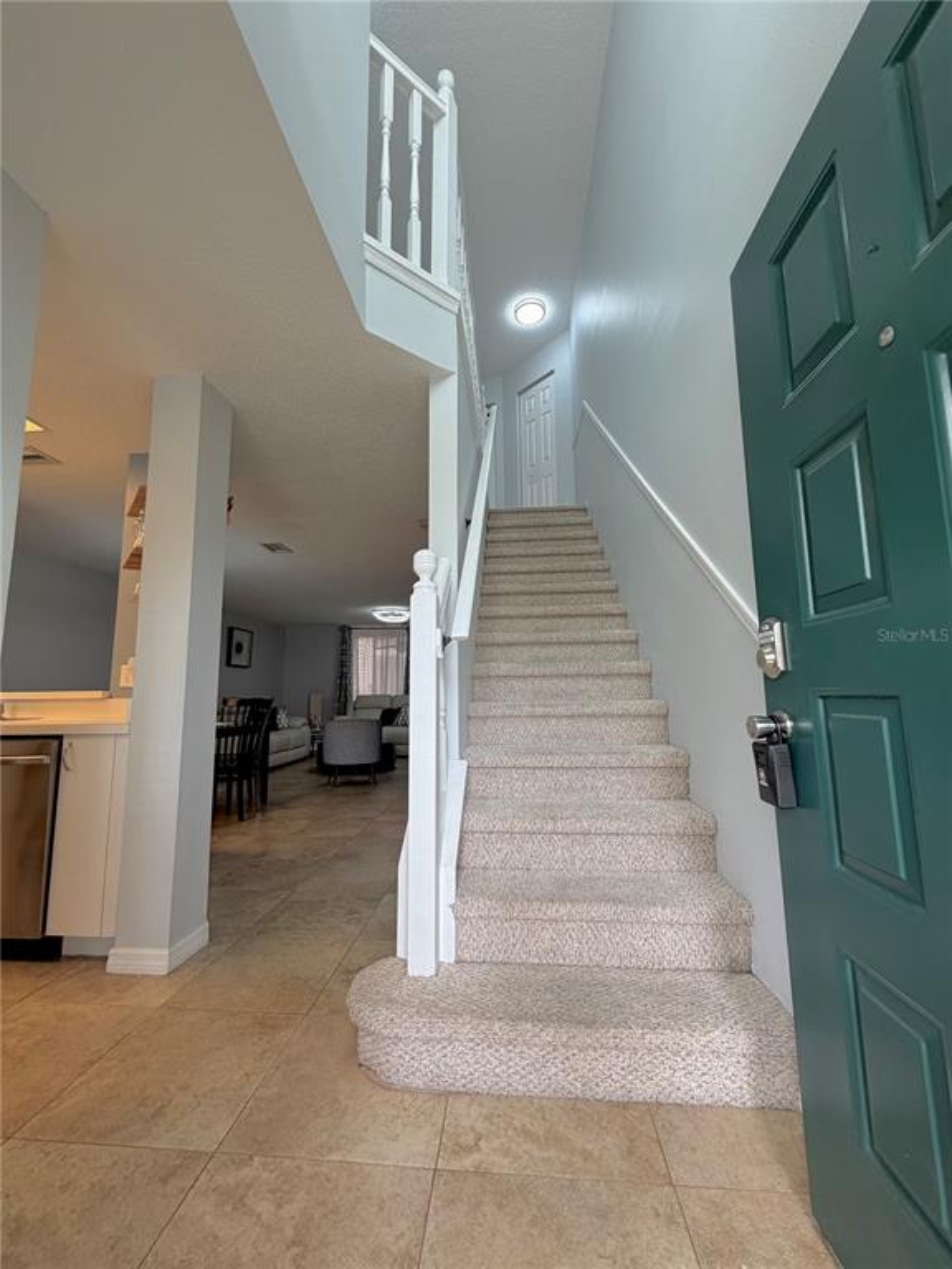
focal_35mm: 14
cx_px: 476
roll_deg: +0.2
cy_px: 634
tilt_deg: +5.6
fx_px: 513
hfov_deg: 85.7
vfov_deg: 102.1
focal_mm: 2.22
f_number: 2.2
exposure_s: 1/120
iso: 125
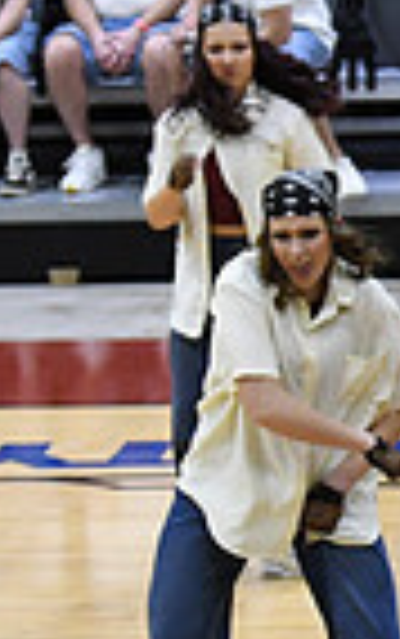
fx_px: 7816
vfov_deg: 4.7
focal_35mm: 449
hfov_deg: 2.9
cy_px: 722
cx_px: 1290
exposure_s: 1/250
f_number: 4
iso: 3200
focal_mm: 72
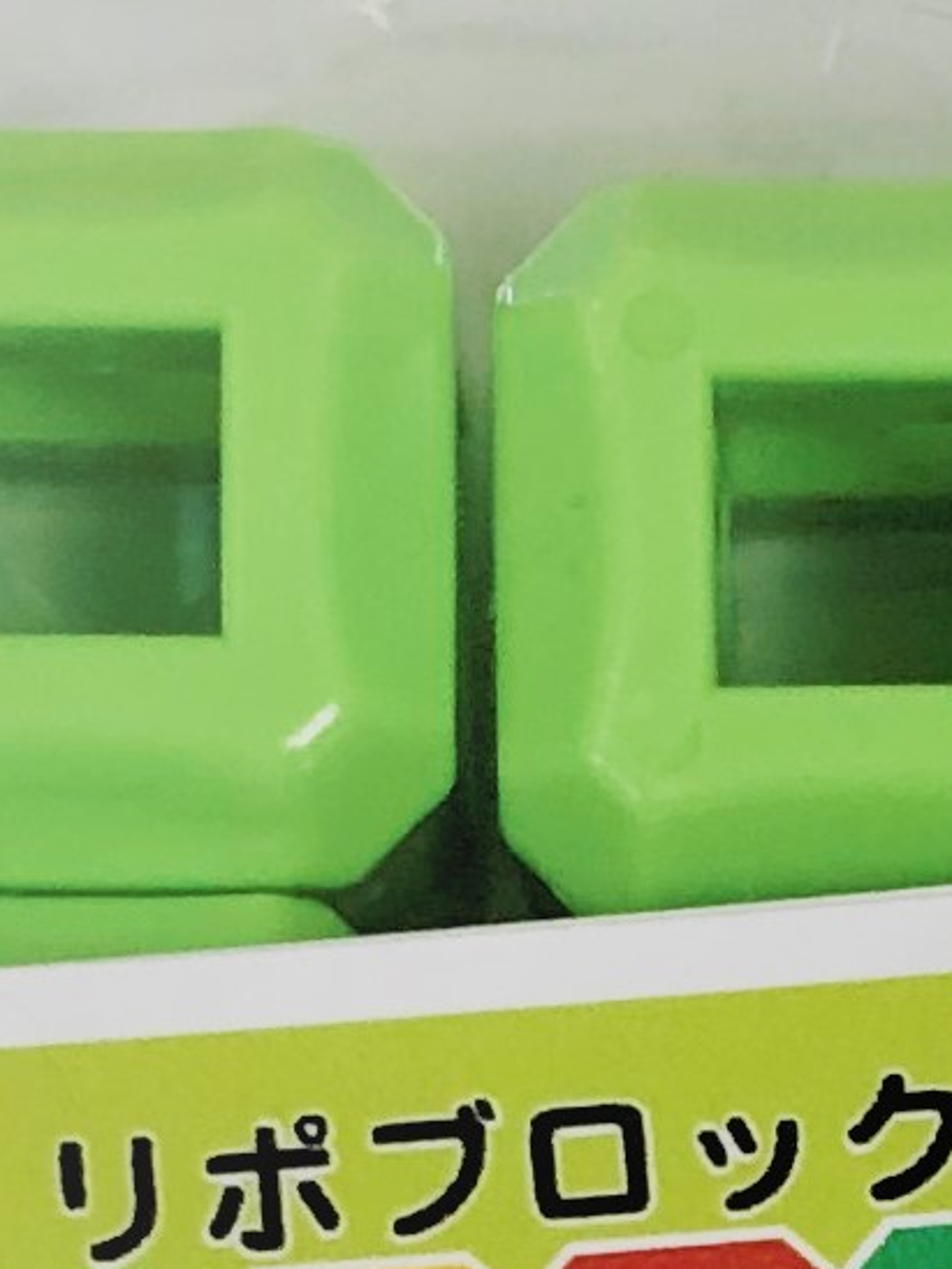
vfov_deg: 13.5
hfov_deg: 10.4
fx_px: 5097
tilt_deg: -89.0
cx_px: 1267
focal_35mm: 139
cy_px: 1778
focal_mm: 3.99
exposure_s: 1/50
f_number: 1.8
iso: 25
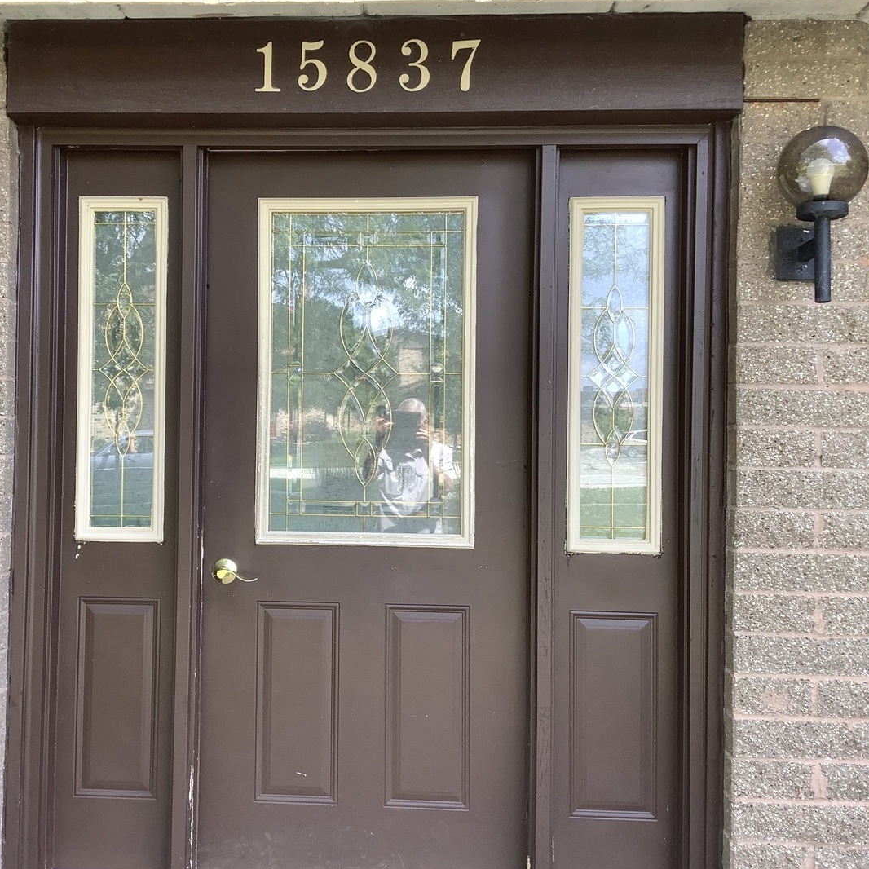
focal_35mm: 37
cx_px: 332
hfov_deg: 44.6
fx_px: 1051
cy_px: 437
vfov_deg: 44.9
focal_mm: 3.3
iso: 32
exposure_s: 1/120
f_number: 2.4
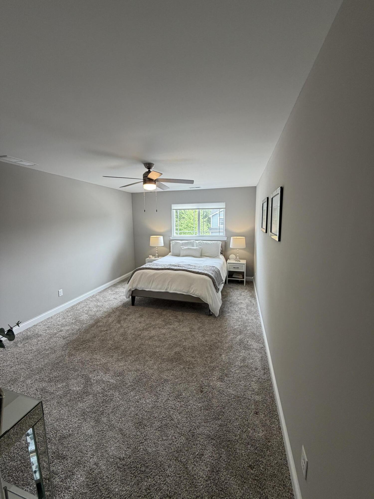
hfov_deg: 85.7
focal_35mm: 14
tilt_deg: -7.9
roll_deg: +0.8
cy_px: 250
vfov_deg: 102.1
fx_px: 202
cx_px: 187
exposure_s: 1/120
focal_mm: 2.22
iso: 200
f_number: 2.2
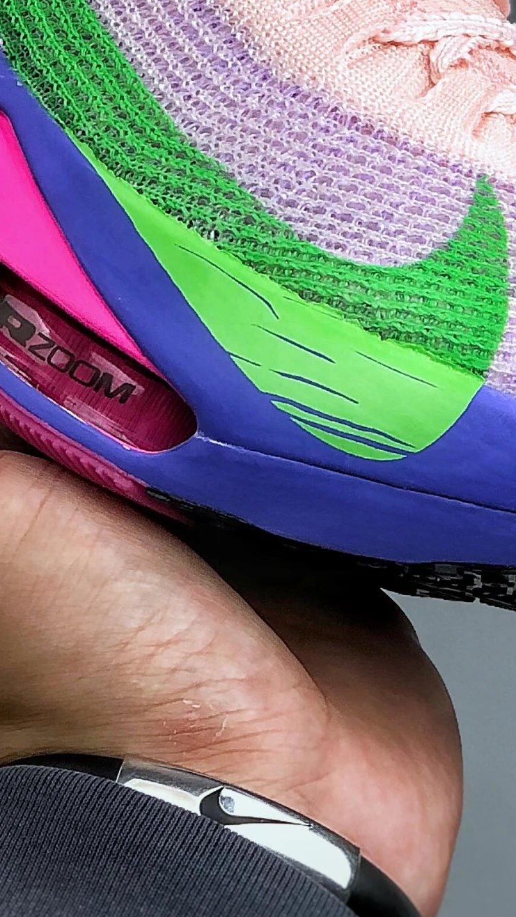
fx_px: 3913
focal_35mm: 161
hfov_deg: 7.5
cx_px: 139
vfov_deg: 13.2
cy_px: 2
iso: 25
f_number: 2.8
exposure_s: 1/100
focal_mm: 6.6
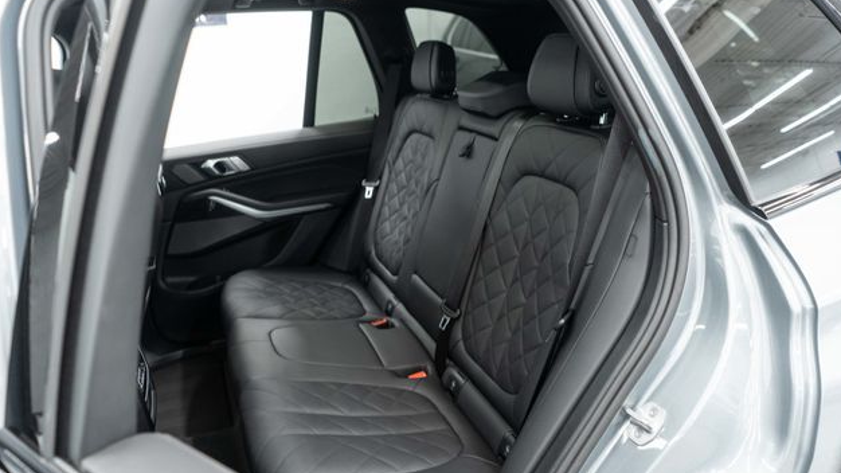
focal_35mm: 30
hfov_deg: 64.3
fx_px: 669
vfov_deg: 38.8
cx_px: 427
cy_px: 272
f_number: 3.2
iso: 1250
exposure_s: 1/40
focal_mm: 28
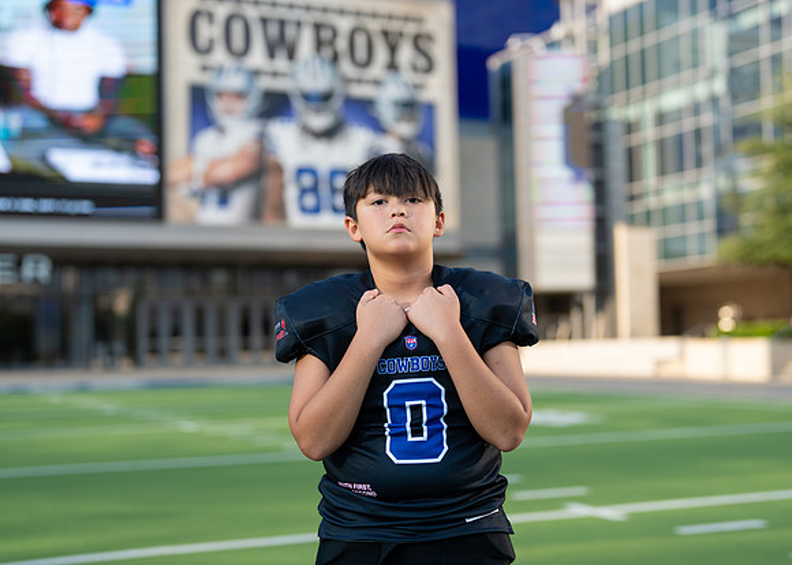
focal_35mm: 56
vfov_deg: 25.1
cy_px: 291
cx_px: 404
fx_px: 1269
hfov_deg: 34.7
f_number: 1.8
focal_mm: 50
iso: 100
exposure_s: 1/2000
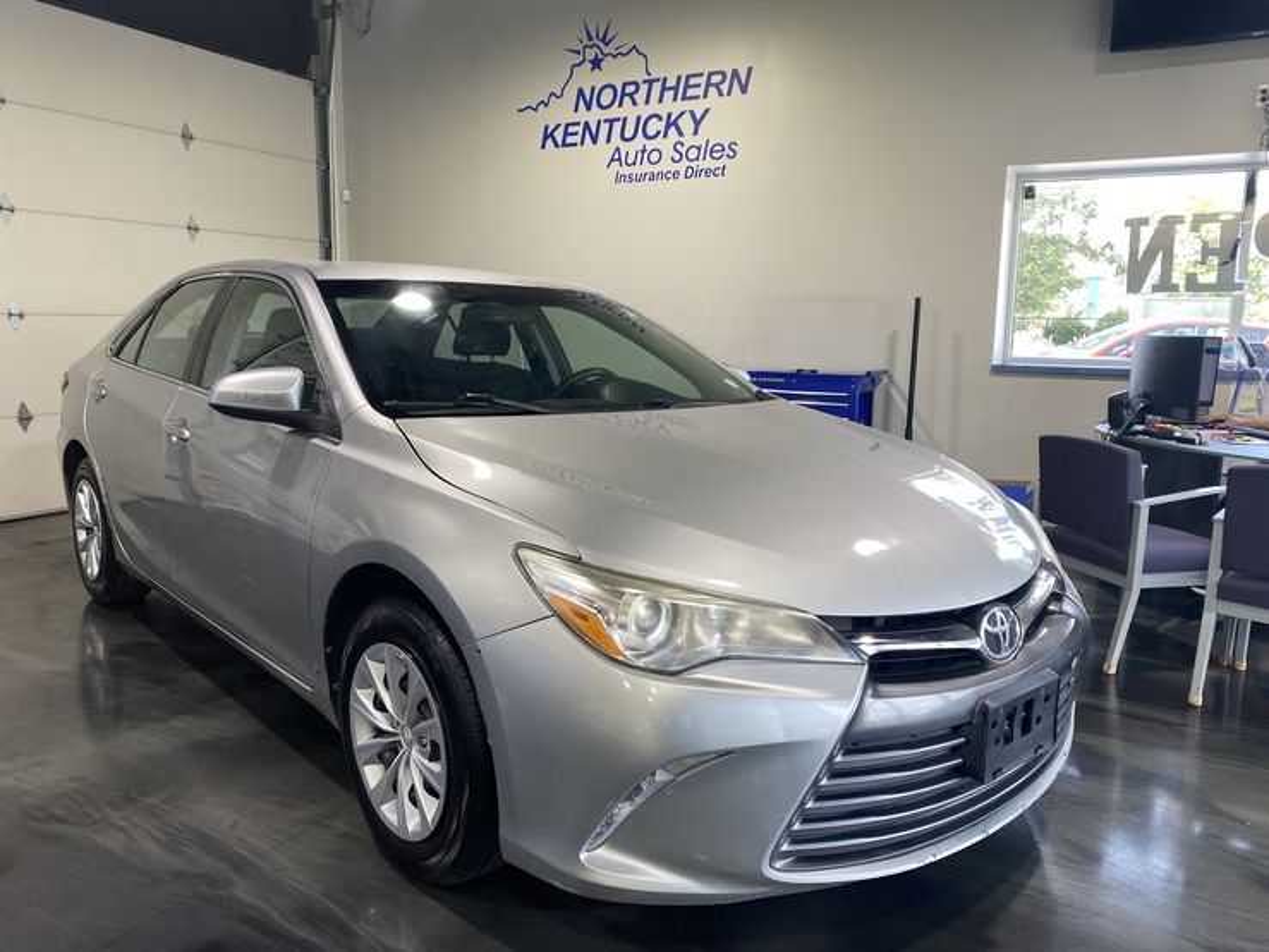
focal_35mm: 26
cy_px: 476
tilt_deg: -9.0
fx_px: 953
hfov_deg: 67.3
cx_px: 634
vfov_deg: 53.0
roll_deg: -0.7
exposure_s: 1/120
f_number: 1.8
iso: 50
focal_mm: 4.25
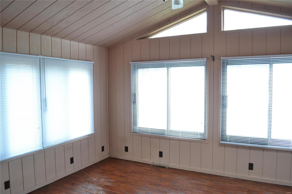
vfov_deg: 47.9
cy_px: 97
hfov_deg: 67.4
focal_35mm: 27
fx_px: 219
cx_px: 146
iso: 400
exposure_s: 1/25
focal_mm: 18
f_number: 3.5
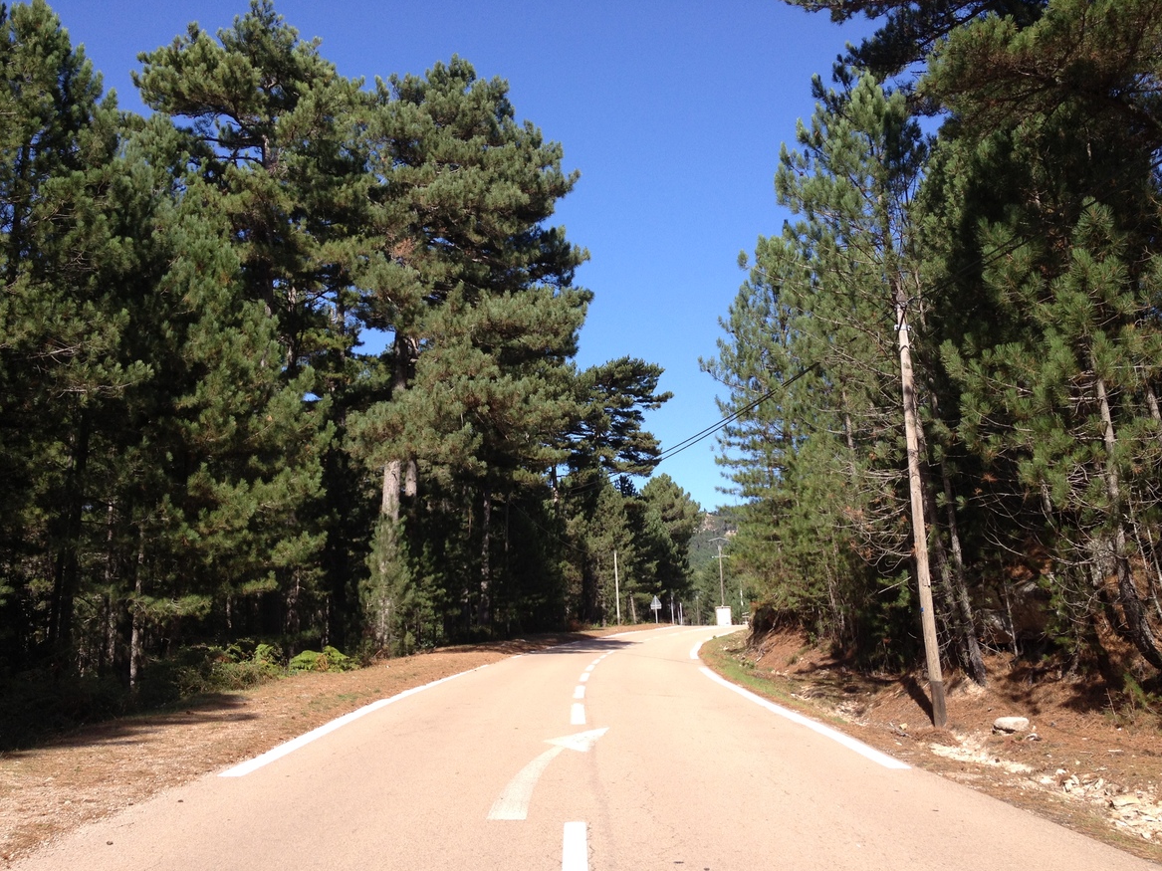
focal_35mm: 36
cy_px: 444
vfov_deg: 39.6
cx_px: 581
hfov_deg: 51.4
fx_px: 1208
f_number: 2.4
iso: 64
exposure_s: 1/920
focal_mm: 4.28
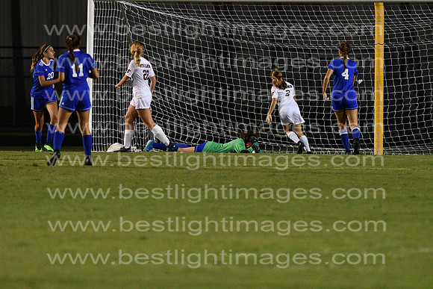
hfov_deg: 4.6
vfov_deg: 3.1
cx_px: 216
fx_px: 5414
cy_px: 144
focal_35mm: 450
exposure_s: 1/640
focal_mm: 300
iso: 10000
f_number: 3.5
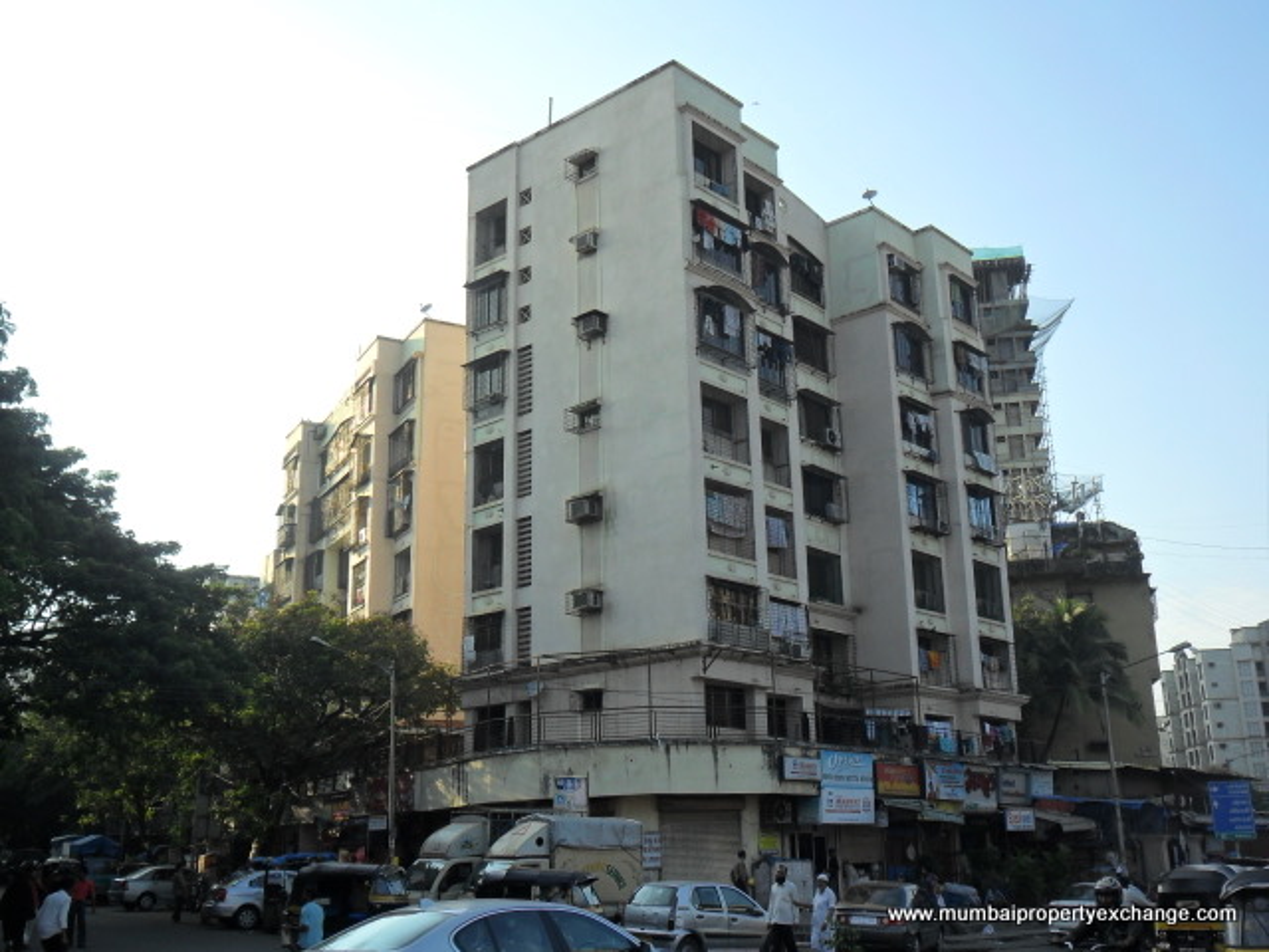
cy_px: 476
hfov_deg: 50.1
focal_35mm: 37
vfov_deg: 38.7
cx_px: 634
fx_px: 1356
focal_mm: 6.6
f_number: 4
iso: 100
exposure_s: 1/500
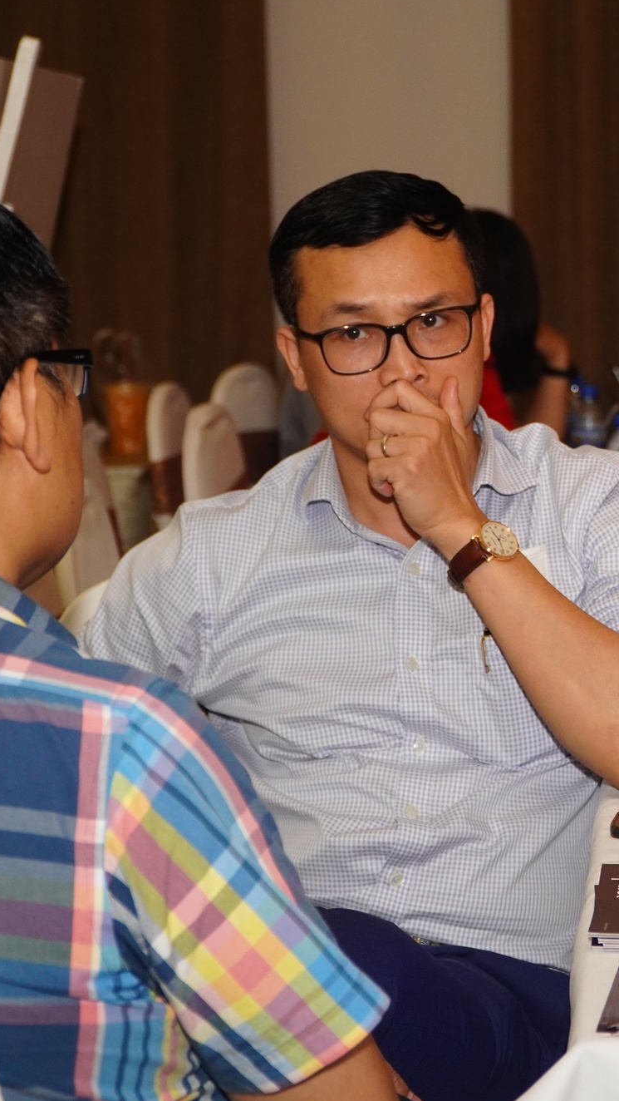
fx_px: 3115
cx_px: 680
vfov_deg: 20.0
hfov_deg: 11.2
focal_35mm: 107
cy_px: 549
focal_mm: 45
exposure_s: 1/125
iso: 1000
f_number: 4
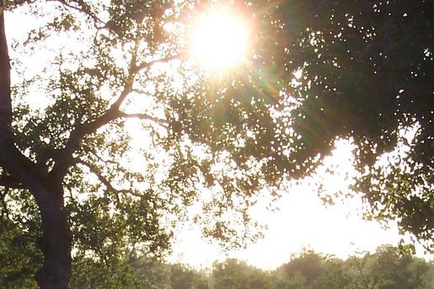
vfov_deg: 7.2
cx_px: 249
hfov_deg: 10.9
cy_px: 342
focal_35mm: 189
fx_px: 2278
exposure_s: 1/125
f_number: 6.7
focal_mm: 16
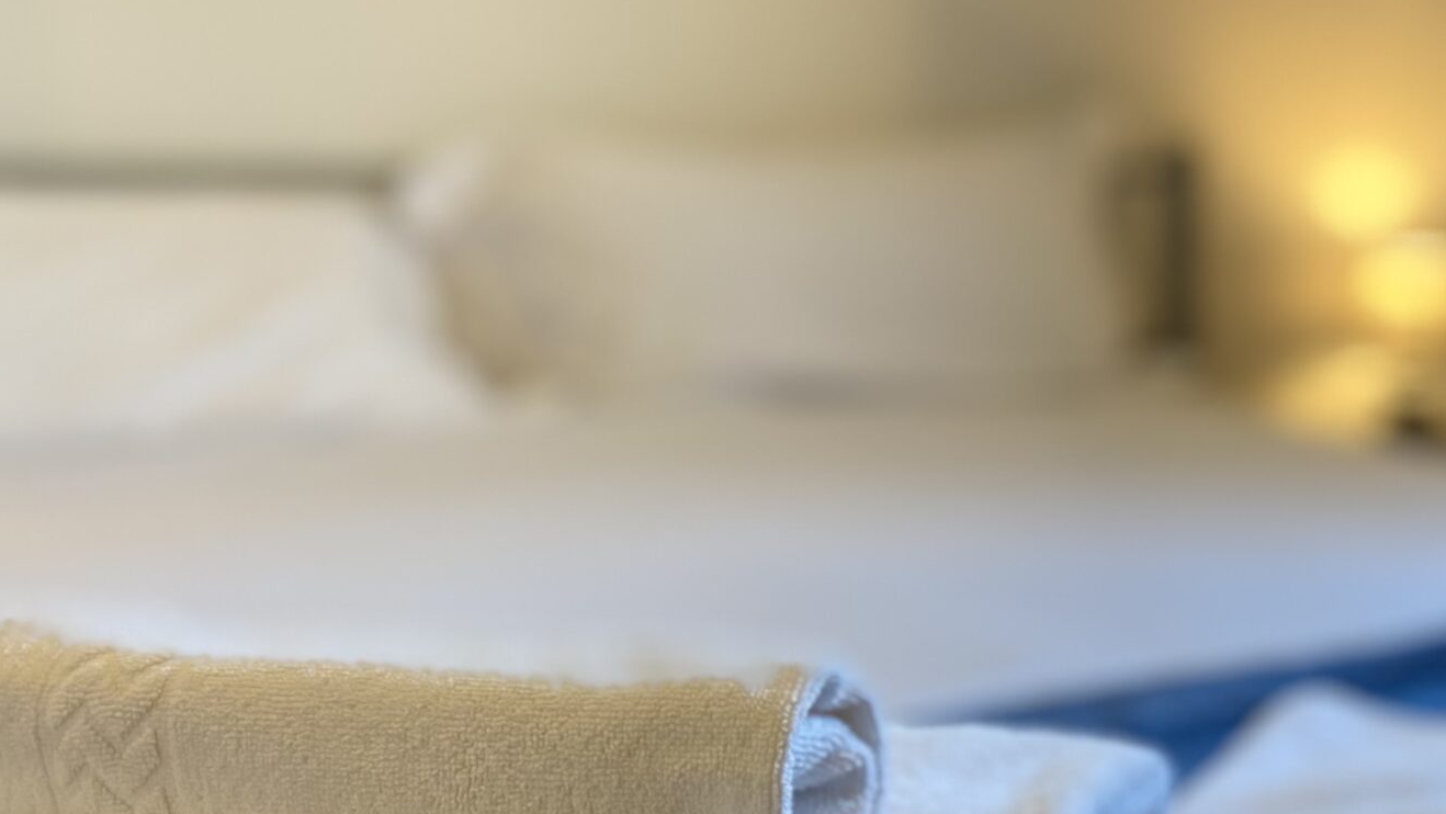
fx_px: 2109
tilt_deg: -8.7
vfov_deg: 21.8
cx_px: 1279
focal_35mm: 55
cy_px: 505
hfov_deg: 35.8
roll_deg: -1.1
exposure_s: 1/50
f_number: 1.8
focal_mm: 4.25
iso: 100
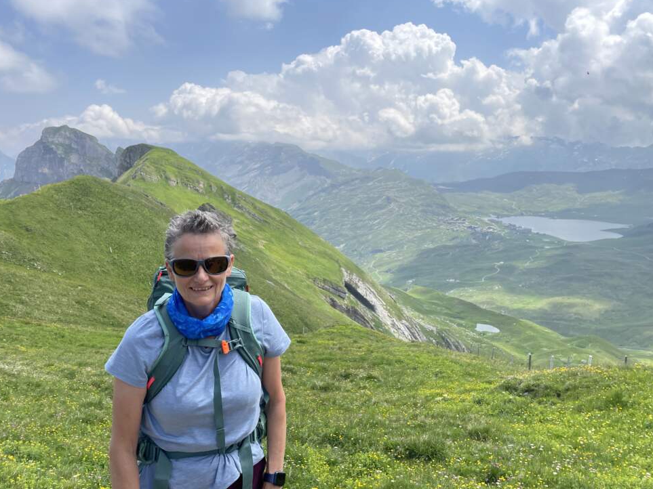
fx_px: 509
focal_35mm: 27
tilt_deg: -14.0
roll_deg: -0.7
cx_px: 332
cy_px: 245
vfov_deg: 51.3
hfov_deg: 65.3
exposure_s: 1/3205
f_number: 1.6
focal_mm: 4.2
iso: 32
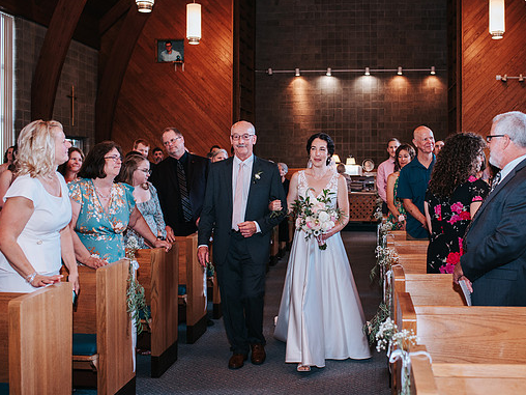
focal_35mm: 42
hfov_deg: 44.6
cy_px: 183
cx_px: 309
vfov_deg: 34.3
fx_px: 638
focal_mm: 35
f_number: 3.2
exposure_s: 1/125
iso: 1000
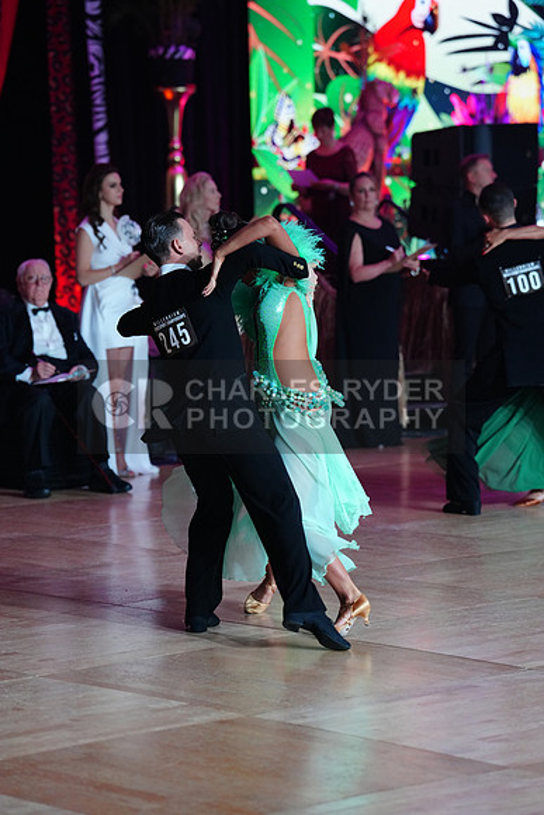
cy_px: 408
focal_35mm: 128
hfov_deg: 10.7
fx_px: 2899
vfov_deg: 16.0
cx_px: 272
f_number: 3.5
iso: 2500
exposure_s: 1/320
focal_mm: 128
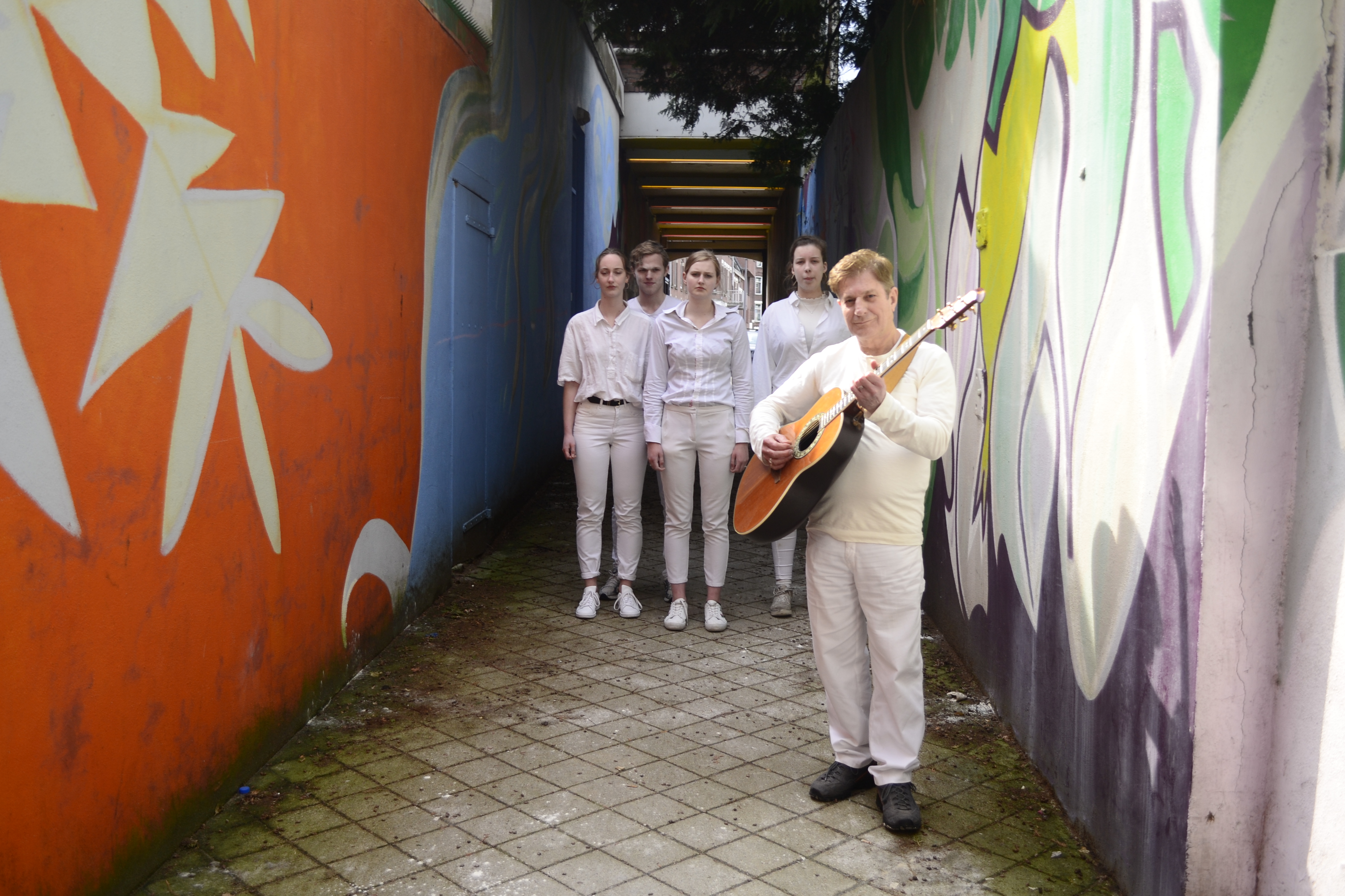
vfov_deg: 40.0
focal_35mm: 33
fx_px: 1233
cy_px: 448
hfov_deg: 57.2
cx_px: 672
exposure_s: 1/200
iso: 110
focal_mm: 22
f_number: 4
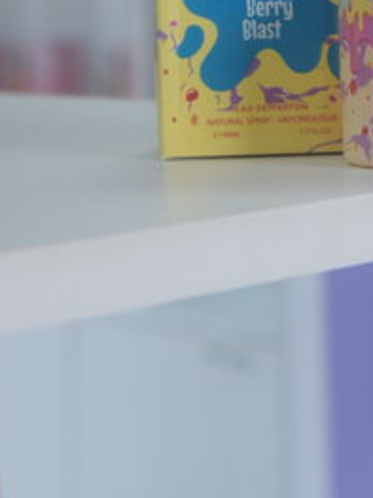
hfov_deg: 10.2
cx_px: 333
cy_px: -21
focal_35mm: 145
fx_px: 2085
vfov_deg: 13.4
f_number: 4.5
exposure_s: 1/400
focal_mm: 44
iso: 3200
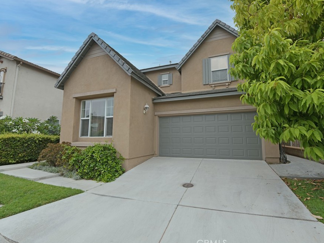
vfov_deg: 74.7
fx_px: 159
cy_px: 121
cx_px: 166
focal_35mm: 17
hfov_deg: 91.0
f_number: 8
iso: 125
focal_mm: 15
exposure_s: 1/160
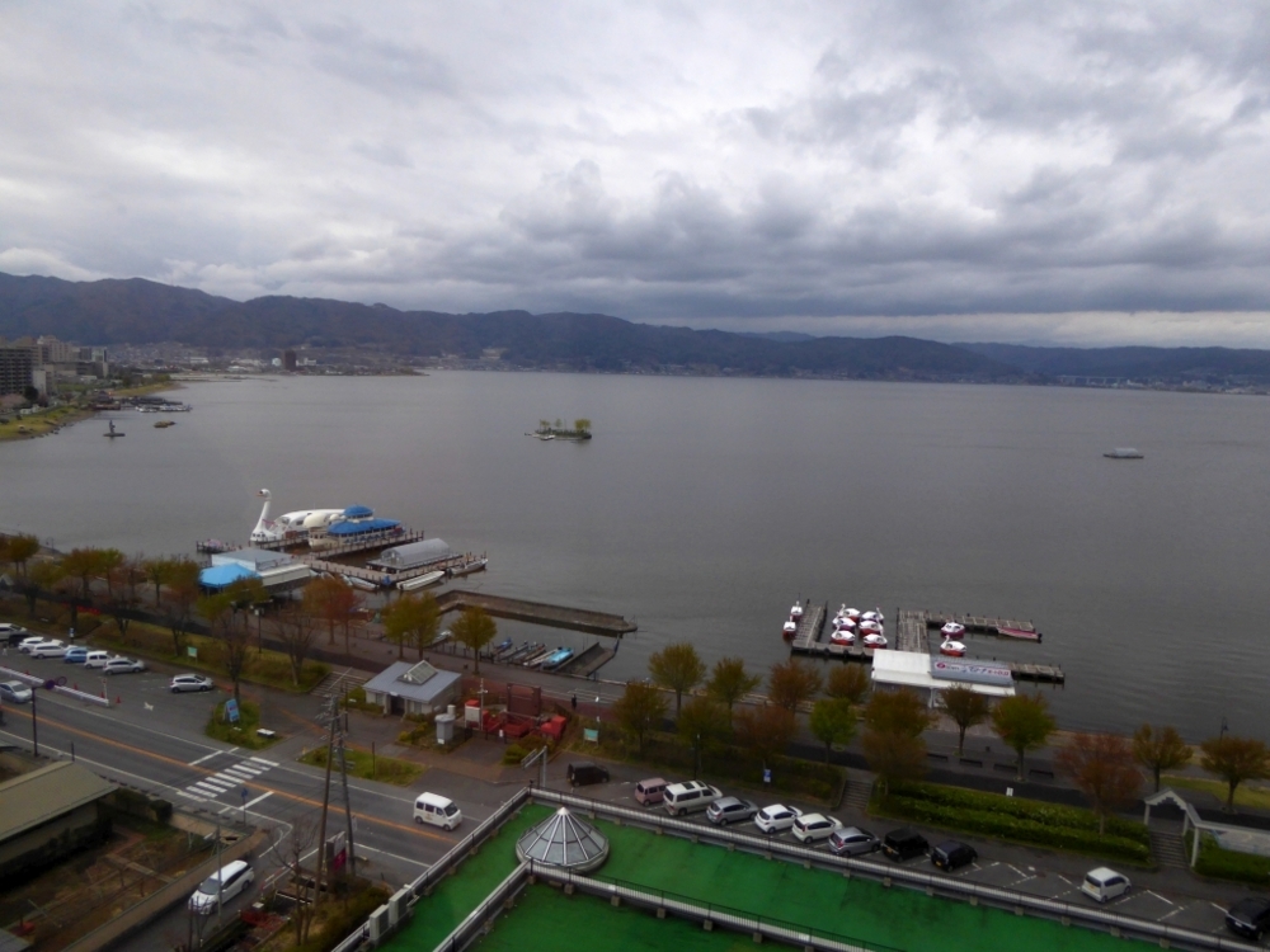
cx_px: 635
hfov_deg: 69.4
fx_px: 917
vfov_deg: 54.9
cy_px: 476
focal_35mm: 25
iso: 100
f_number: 3.3
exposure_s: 1/80
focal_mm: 4.3
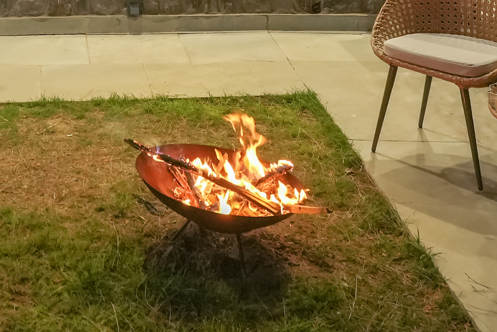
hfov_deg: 31.8
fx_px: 828
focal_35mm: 60
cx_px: 51
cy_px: -253
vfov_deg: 18.2
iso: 2000
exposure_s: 1/80
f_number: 4
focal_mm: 16
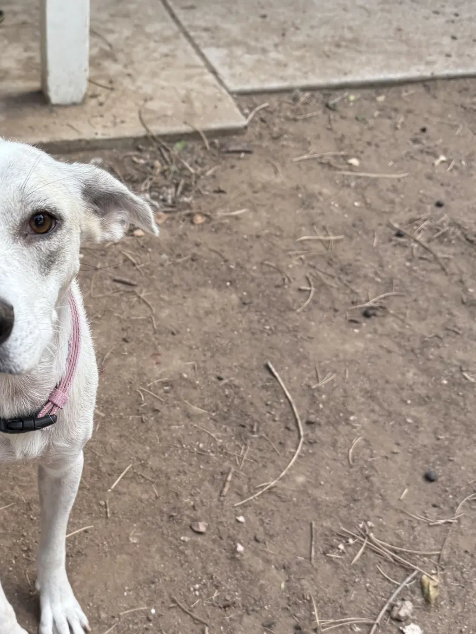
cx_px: 60
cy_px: 371
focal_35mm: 45
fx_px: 825
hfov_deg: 30.9
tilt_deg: -45.4
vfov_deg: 41.9
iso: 64
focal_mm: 6.76
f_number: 1.78
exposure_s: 1/222
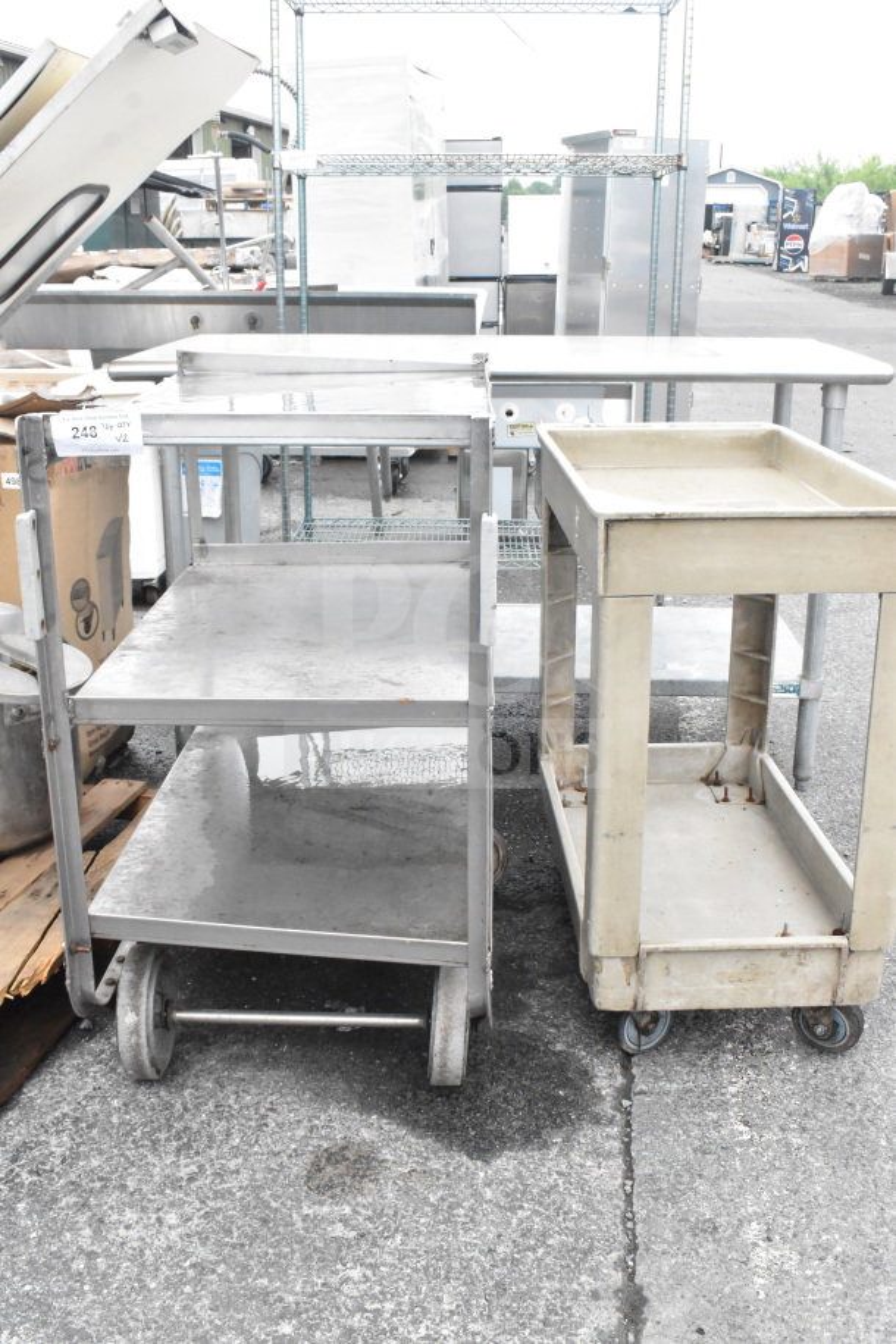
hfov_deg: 36.9
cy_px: 672
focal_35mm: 36
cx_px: 448
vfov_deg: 53.1
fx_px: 1344
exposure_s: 1/800
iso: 6400
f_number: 14
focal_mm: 24
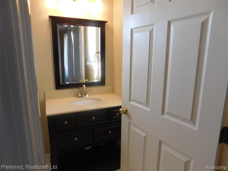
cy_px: 86
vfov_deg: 58.9
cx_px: 114
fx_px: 151
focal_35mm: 23
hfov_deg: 73.9
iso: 125
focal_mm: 4
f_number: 3
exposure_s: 1/60
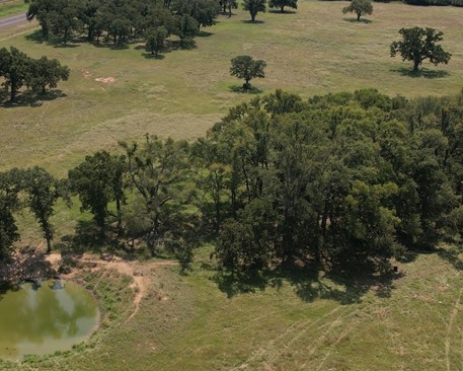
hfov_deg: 37.7
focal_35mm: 49
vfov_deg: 30.8
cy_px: 209
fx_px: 672
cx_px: 161
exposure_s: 1/2000
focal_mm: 8.38
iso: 100
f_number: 2.8
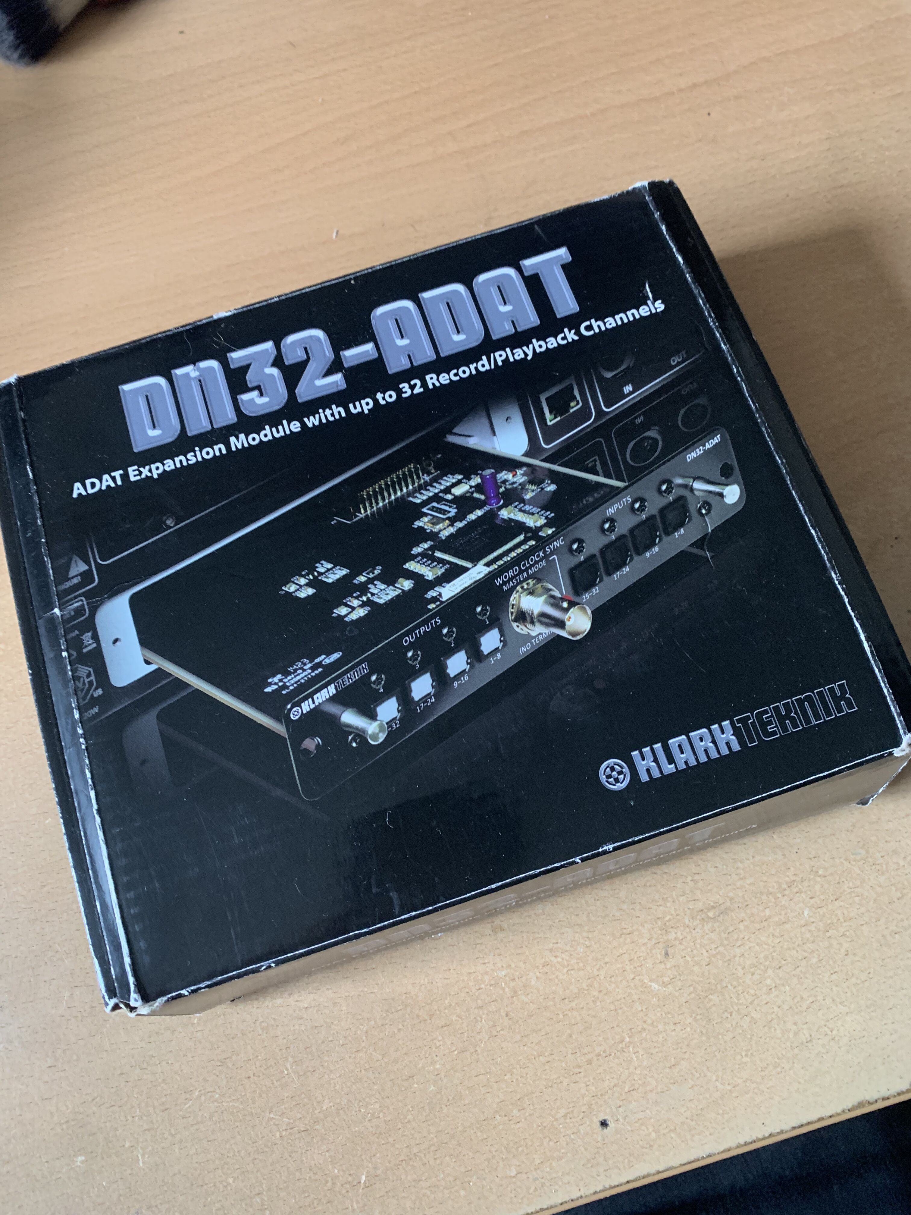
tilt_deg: -72.9
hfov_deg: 53.1
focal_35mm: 26
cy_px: 608
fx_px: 912
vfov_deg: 67.3
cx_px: 456
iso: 320
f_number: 1.8
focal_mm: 4.25
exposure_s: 1/60
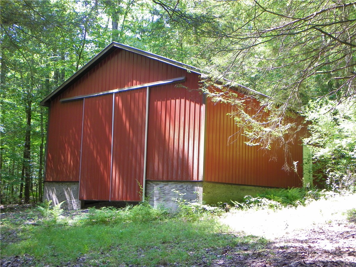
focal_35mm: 43
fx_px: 442
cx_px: 178
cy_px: 134
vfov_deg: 33.6
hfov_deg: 43.9
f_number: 3.2
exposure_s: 1/50
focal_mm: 7.6
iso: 64
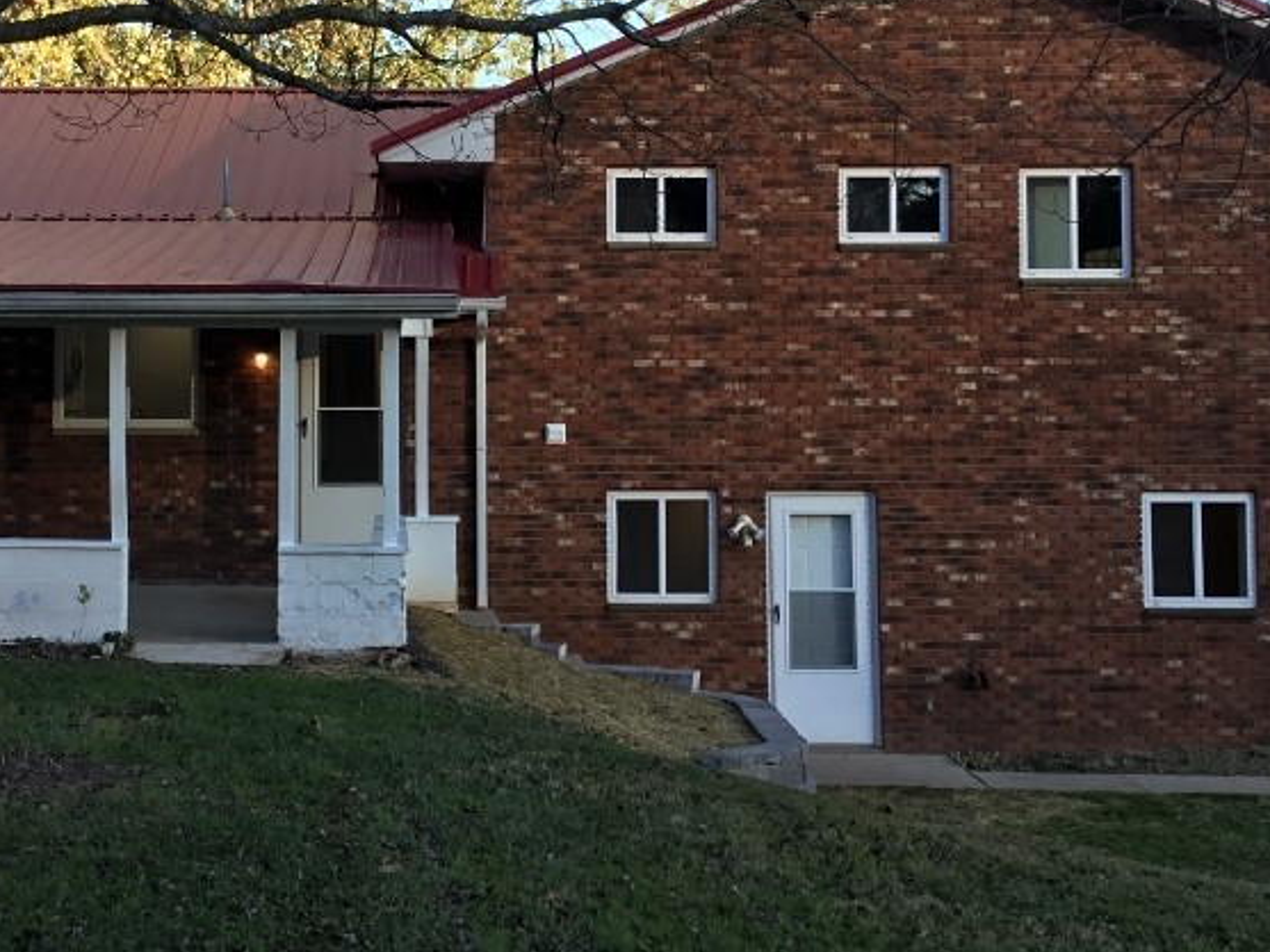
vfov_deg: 25.5
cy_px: 296
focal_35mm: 57
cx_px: 415
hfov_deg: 33.5
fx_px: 2092
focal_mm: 3.3
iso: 25
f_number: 2.4
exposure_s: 1/158
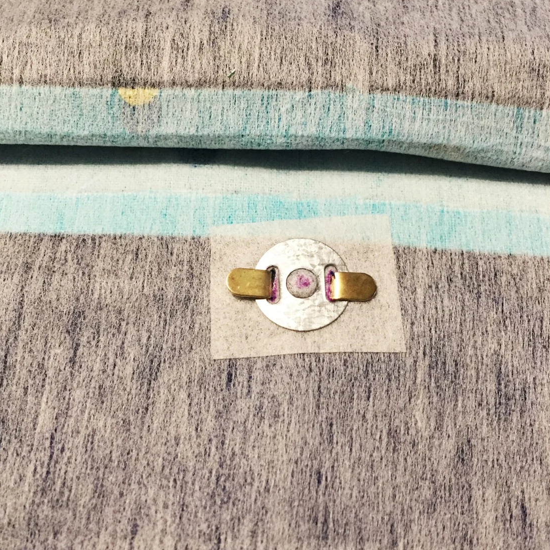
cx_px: 278
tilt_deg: -68.3
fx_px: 629
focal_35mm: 35
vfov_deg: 47.2
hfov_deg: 47.2
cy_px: 301
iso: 200
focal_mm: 4.15
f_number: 2.2
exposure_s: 1/33
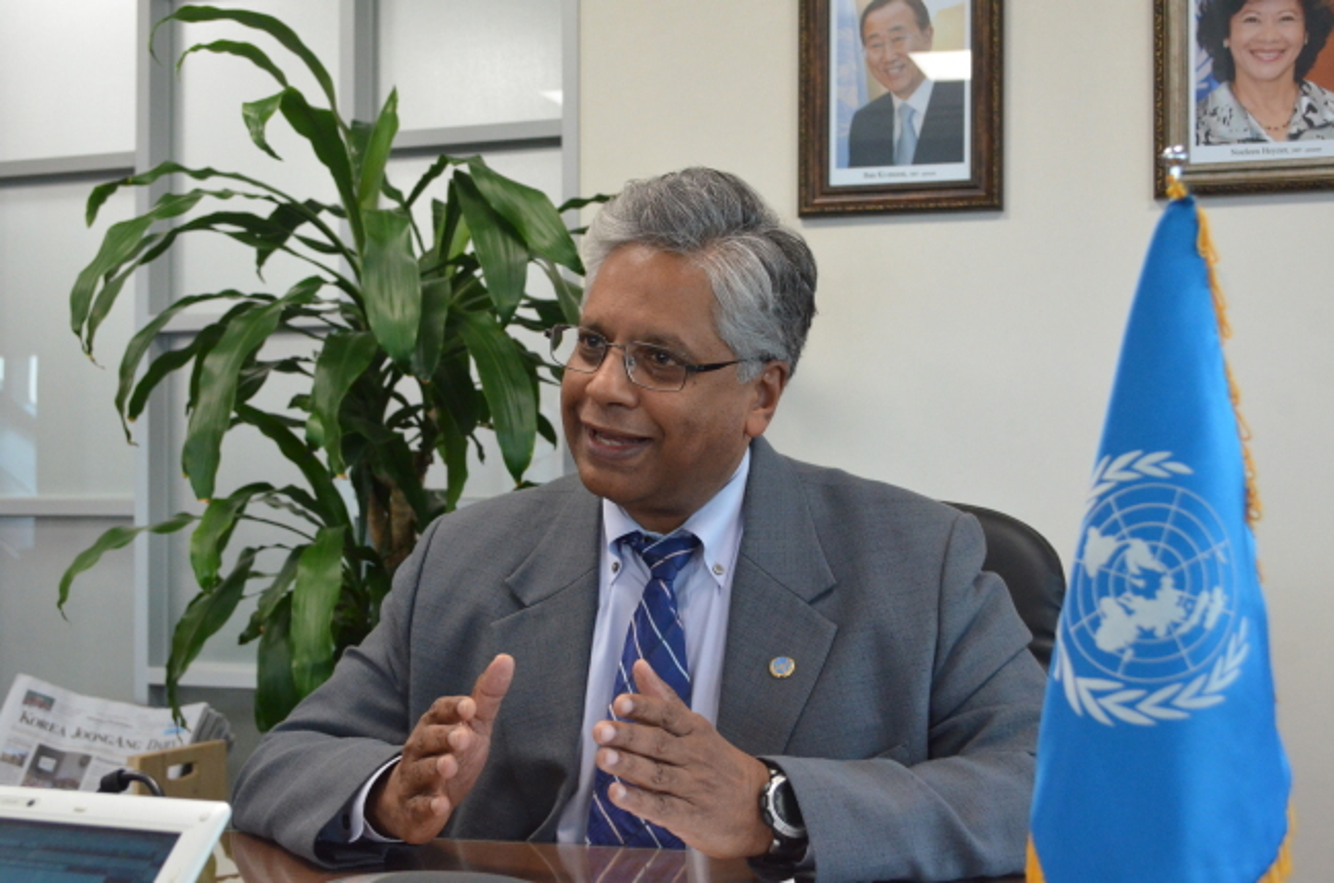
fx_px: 1774
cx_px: 667
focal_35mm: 48
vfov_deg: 27.9
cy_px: 442
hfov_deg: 41.2
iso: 2500
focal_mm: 32
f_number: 6.3
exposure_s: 1/160
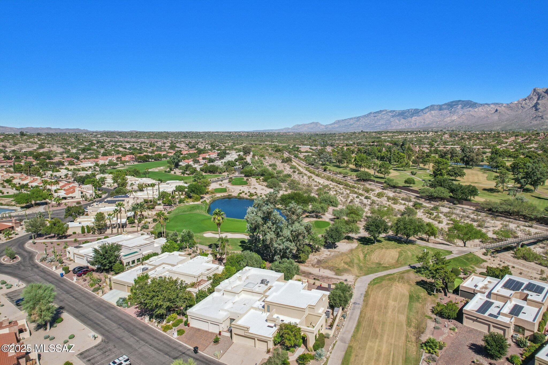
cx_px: 274
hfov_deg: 78.6
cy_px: 182
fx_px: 335
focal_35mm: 22
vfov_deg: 57.2
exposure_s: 1/1250
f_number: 2.8
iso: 160
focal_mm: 8.4
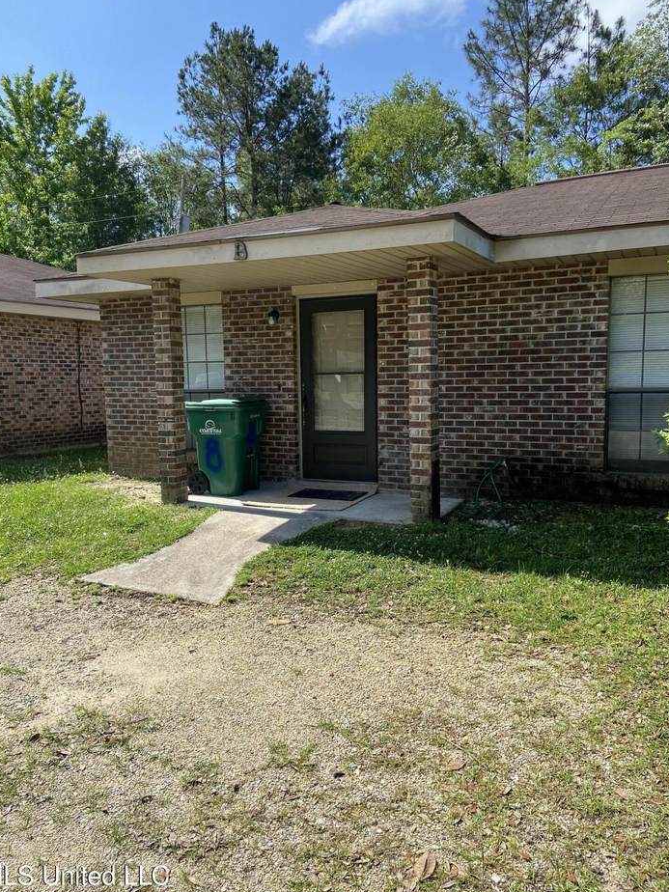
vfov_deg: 65.3
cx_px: 326
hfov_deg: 51.3
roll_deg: +1.8
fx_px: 696
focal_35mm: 27
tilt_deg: -4.8
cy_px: 455
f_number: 1.8
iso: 32
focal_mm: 4.25
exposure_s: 1/1866
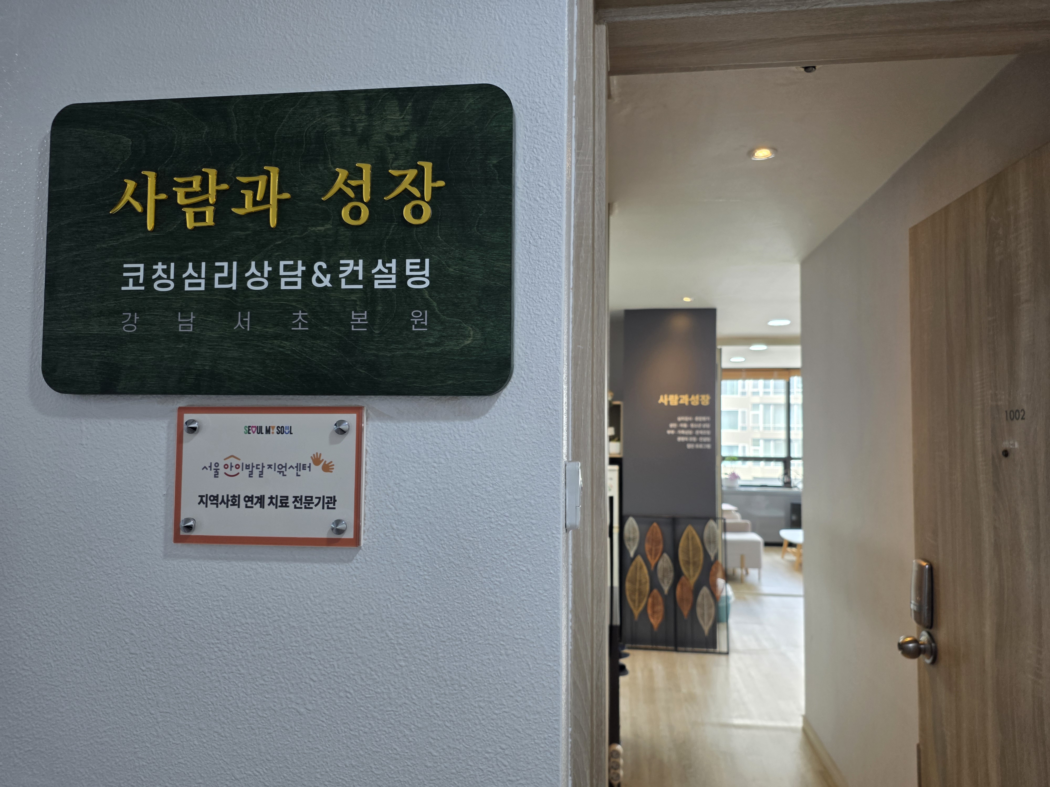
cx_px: 525
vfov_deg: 58.9
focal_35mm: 23
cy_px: 394
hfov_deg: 73.9
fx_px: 698
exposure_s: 1/120
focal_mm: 6.25
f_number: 1.7
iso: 100
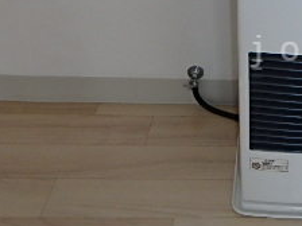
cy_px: 51
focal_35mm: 60
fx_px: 523
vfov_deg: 24.1
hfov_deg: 28.8
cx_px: 342
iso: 250
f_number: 3.5
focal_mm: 3.7
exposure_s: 1/30
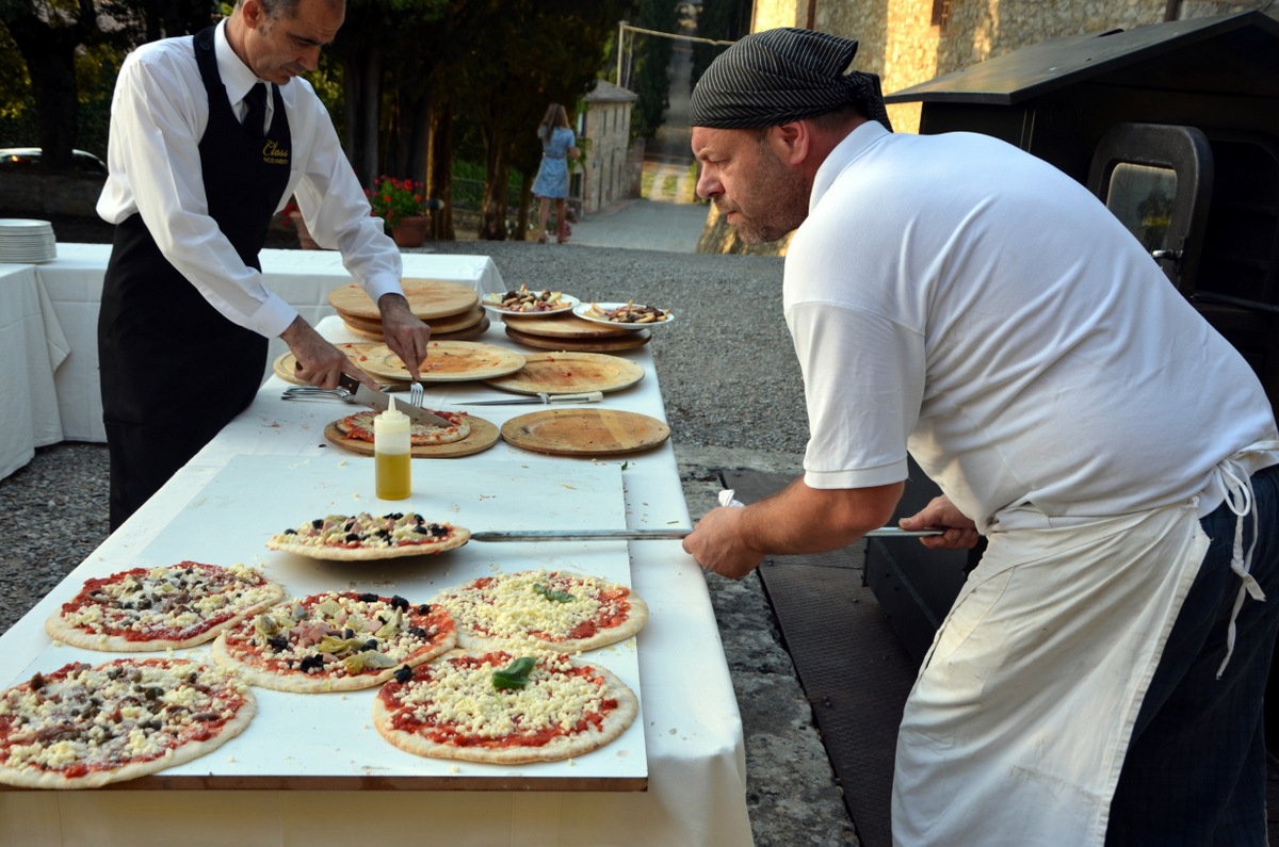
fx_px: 1276
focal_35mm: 36
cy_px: 424
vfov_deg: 36.7
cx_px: 640
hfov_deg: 53.2
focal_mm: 24
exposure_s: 1/125
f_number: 5.6
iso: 200
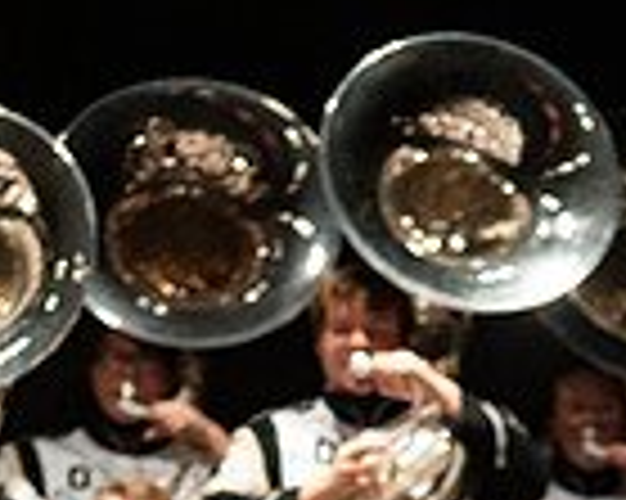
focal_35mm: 913
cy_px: 860
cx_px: 484
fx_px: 16903
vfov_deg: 1.7
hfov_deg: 2.1
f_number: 2.8
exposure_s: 1/500
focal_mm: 300
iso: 3200
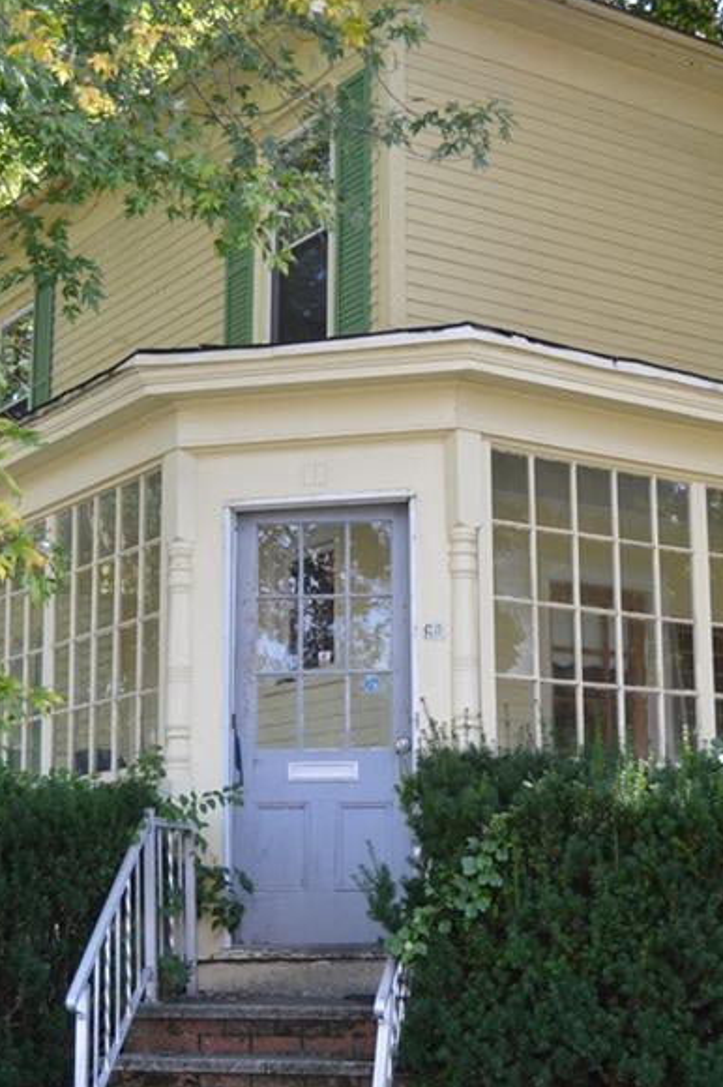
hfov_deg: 22.3
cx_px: 408
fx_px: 1836
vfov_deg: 33.0
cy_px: 557
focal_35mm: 61
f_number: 3.8
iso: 100
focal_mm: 23
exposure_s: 1/125
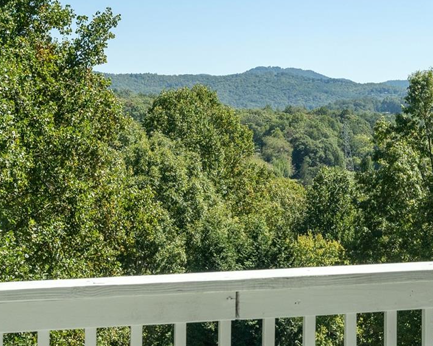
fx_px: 1038
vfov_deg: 18.9
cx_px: 401
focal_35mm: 81
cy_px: 106
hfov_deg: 22.9
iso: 400
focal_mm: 30
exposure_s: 1/1600
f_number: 7.1
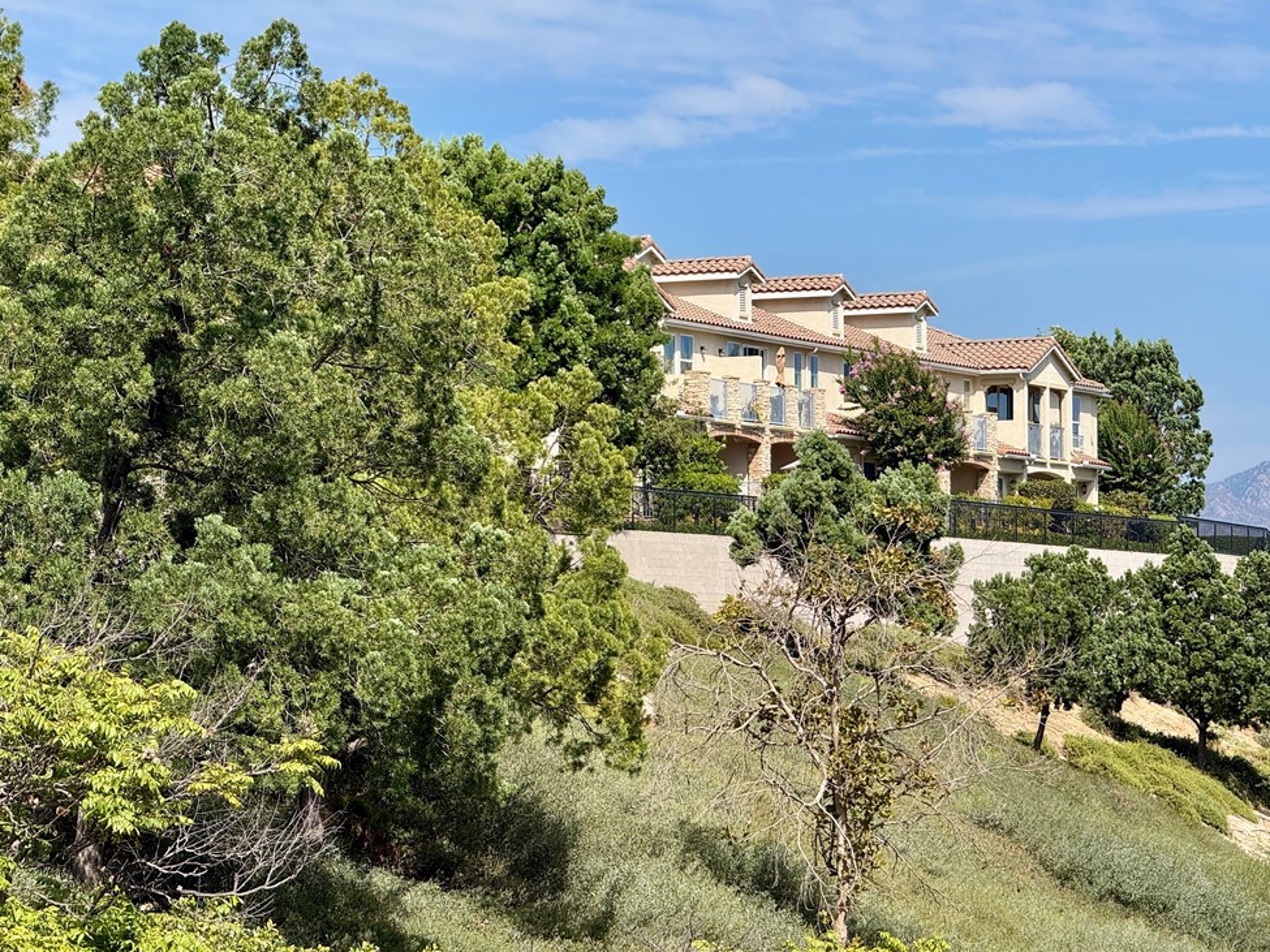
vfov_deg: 11.8
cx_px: 640
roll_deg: +0.7
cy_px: 487
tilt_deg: +3.3
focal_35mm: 126
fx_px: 4622
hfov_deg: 15.6
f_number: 2.8
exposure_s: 1/1546
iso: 50
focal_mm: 15.66
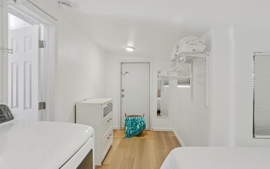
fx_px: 133
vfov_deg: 65.0
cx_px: 123
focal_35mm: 18
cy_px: 80
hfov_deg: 90.8
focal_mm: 10
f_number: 8
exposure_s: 1/5
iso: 800
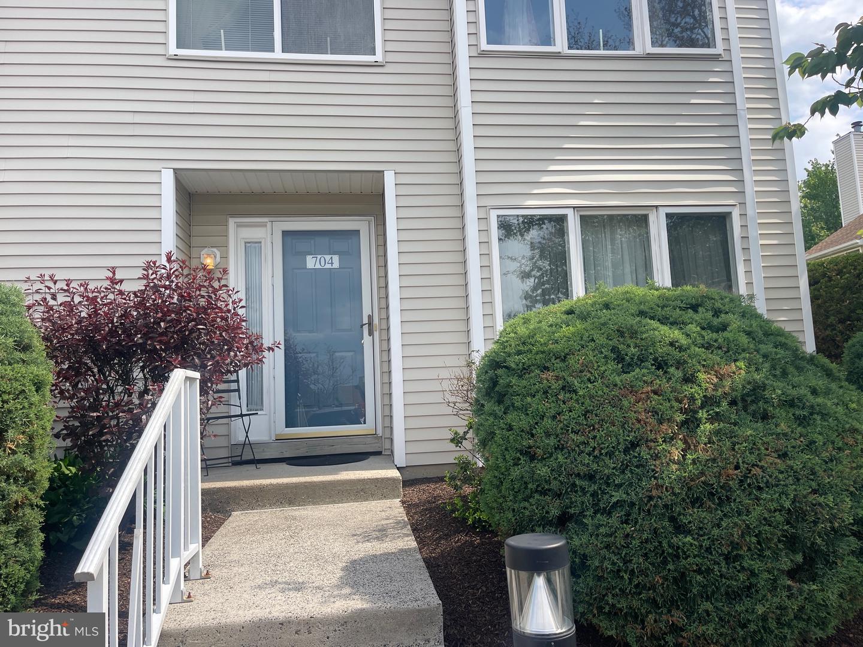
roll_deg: +2.3
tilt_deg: +7.2
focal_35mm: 25
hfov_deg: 69.4
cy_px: 324
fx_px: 623
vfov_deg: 54.9
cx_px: 432
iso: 32
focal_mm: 5.1
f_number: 1.6
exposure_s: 1/2165
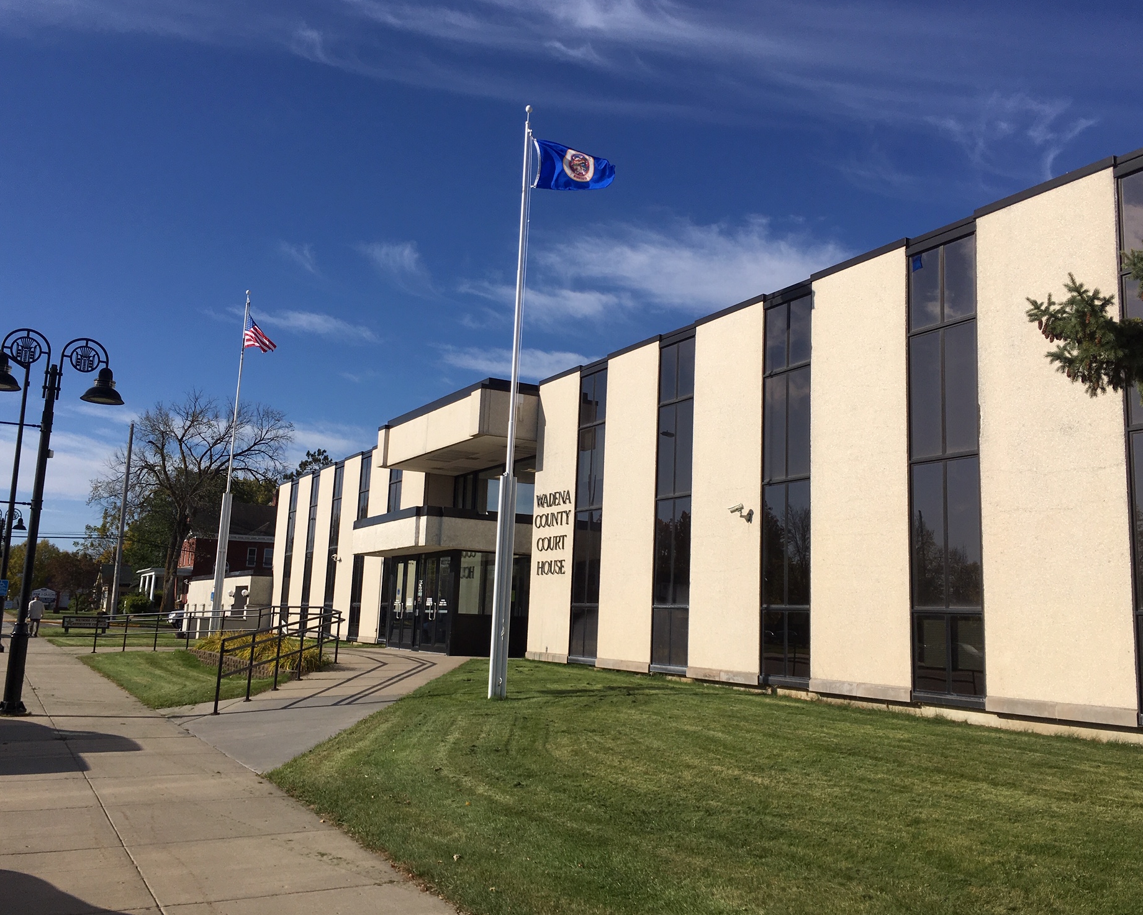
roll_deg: -1.6
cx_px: 571
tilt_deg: +9.8
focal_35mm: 31
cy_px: 447
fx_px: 1049
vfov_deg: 47.1
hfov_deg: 57.2
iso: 25
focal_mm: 4.15
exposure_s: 1/3663
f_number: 2.2
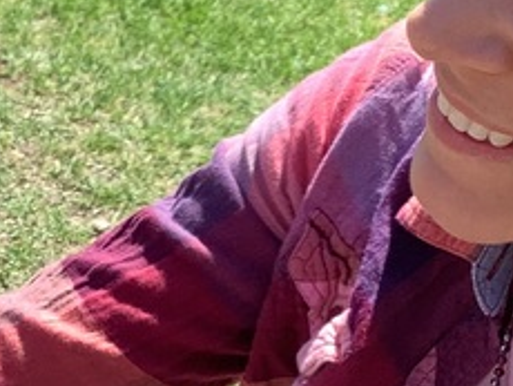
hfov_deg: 14.2
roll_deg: -4.9
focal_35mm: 138
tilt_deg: -27.8
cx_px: 58
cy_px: 232
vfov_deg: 10.8
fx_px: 2047
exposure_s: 1/452
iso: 25
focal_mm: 3.3
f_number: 2.4
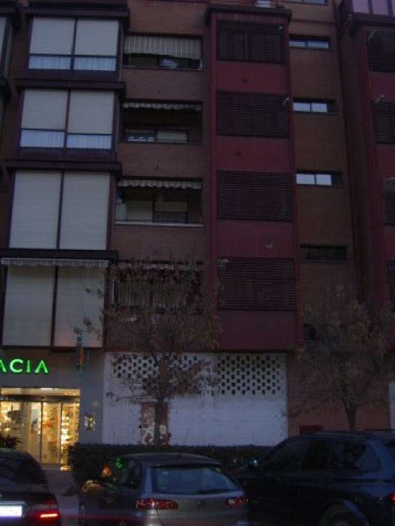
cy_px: 263
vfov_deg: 47.9
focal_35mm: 39
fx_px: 593
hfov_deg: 36.8
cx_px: 198
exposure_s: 1/59.5
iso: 100
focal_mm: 8
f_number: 2.8
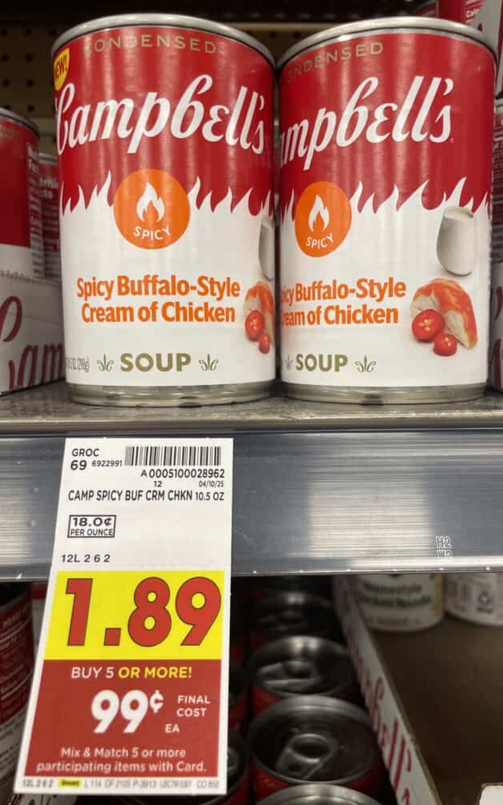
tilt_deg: -8.3
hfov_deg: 44.5
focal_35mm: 28
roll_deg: +1.2
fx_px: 614
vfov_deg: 66.5
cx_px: 275
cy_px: 399
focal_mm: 4.2
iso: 64
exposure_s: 1/60
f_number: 1.6
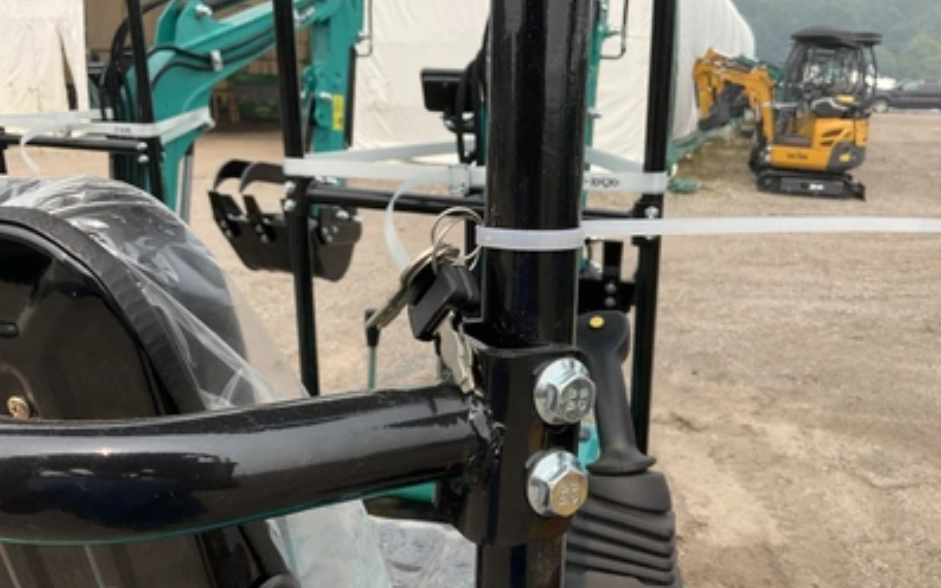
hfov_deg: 61.2
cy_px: 277
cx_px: 472
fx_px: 795
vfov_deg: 40.6
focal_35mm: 31
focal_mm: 3
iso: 25
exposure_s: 1/1144
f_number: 1.8
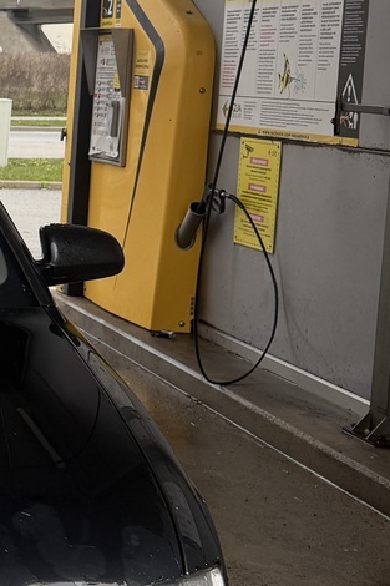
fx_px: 1382
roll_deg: -2.3
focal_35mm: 85
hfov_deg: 14.1
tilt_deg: -3.5
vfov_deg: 23.9
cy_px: 216
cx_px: -331
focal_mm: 6.76
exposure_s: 1/1493
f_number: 1.78
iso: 100
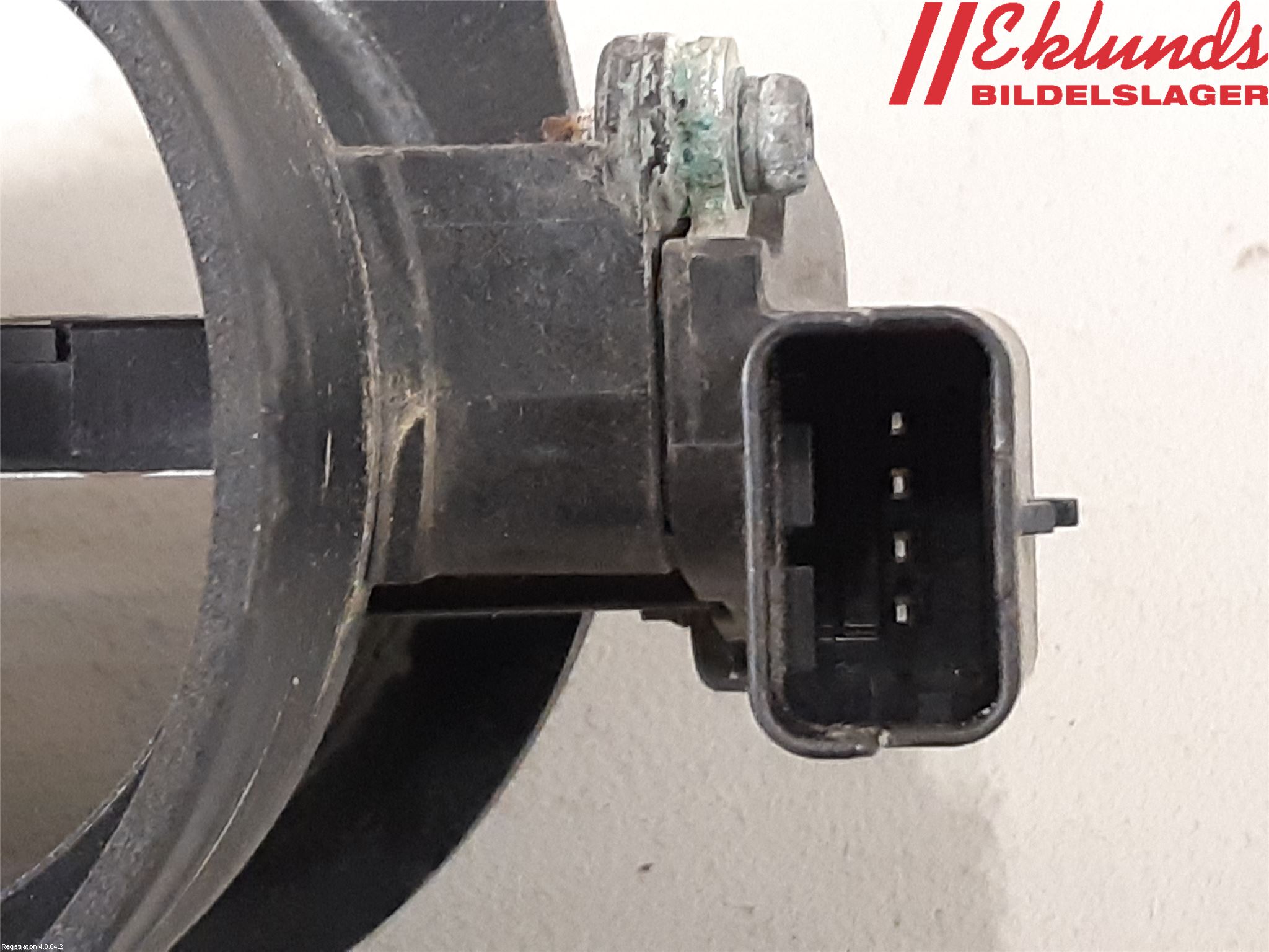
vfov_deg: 53.1
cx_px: 634
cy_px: 476
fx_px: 953
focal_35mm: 26
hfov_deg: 67.3
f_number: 1.7
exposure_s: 1/25
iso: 320
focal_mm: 3.93
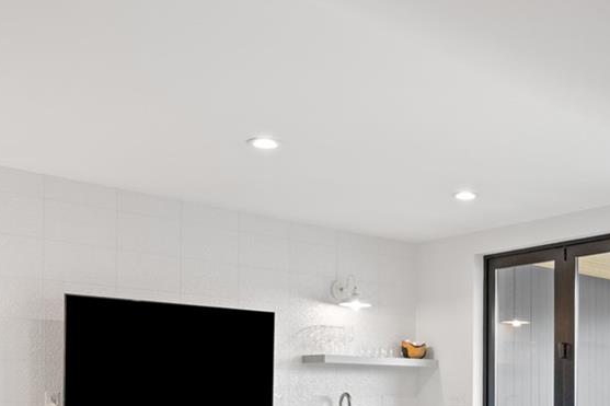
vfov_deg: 27.8
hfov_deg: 41.6
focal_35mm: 46
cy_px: 391
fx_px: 779
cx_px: 448
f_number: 8
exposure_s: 1/15
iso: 500
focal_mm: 16
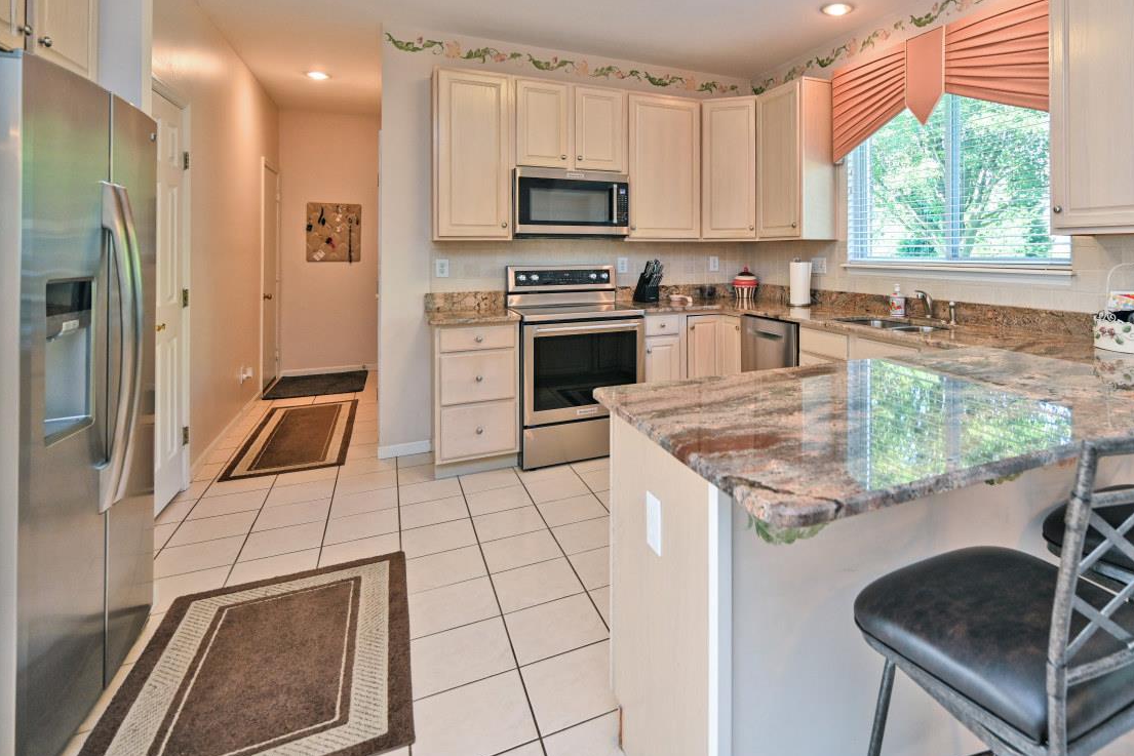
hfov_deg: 85.0
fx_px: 599
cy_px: 248
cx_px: 717
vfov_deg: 62.9
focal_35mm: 19
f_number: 4
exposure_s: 1/60
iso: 360
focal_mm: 14
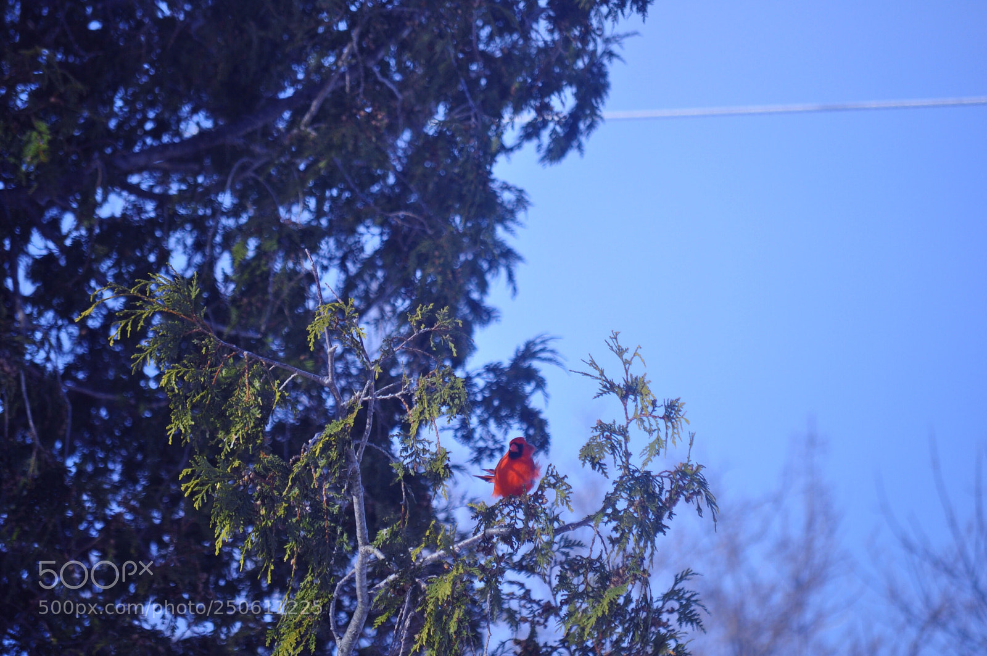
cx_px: 494
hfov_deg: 6.9
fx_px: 8216
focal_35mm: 300
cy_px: 328
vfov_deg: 4.6
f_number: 5.6
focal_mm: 200
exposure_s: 1/500
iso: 200
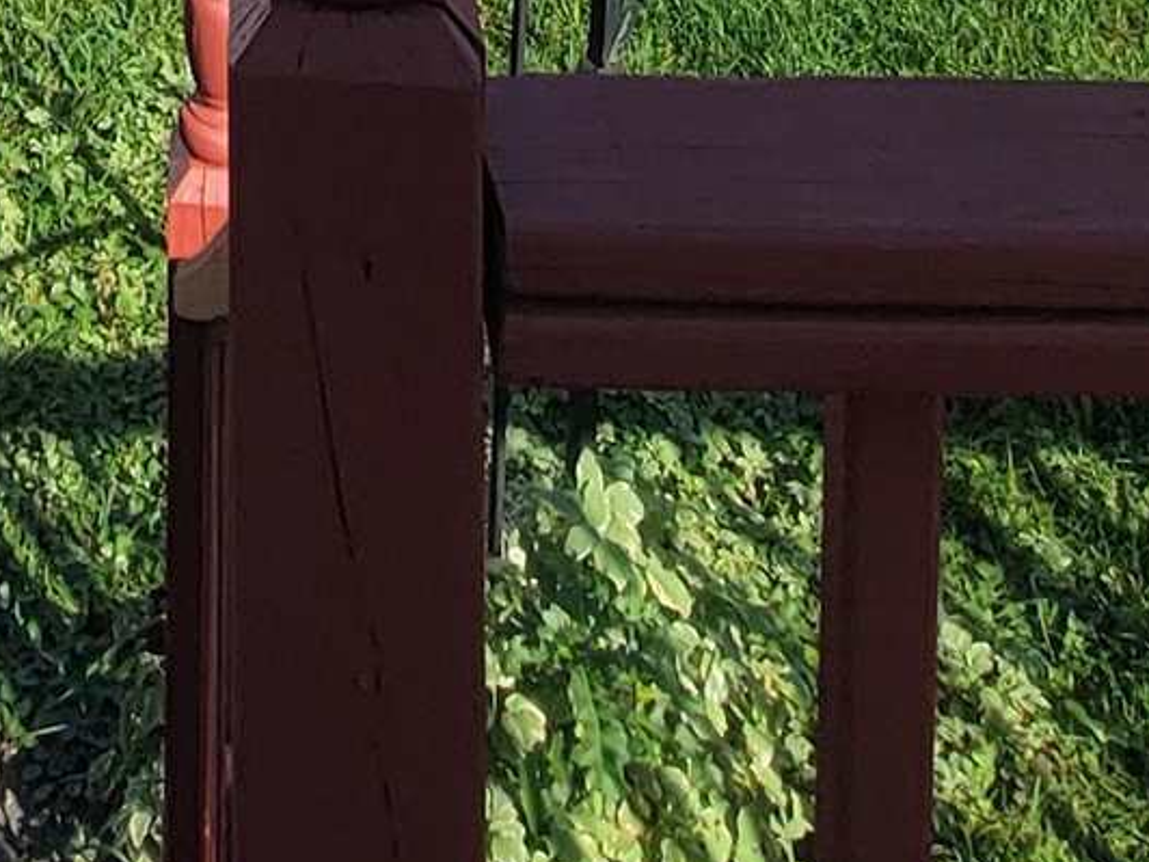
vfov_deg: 12.6
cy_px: -1458
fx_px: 2489
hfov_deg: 24.7
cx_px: -30
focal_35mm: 75
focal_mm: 2.2
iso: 50
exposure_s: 1/2071
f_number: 2.2
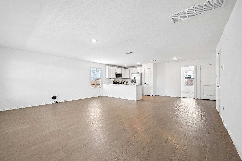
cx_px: 121
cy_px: 80
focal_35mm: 14
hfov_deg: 104.3
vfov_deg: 81.2
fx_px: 94
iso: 250
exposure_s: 1/15
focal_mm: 14
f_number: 8
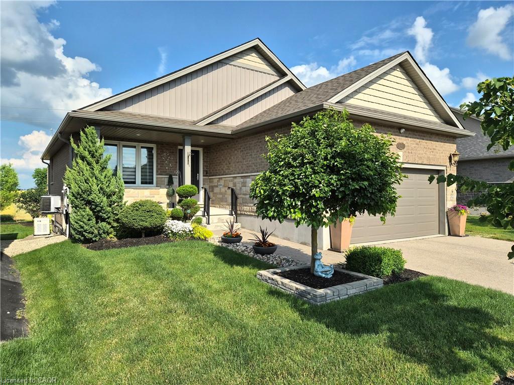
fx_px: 342
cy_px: 192
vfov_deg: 58.9
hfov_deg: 73.9
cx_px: 257
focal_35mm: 23
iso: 80
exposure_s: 1/10000
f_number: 1.8
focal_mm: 5.4
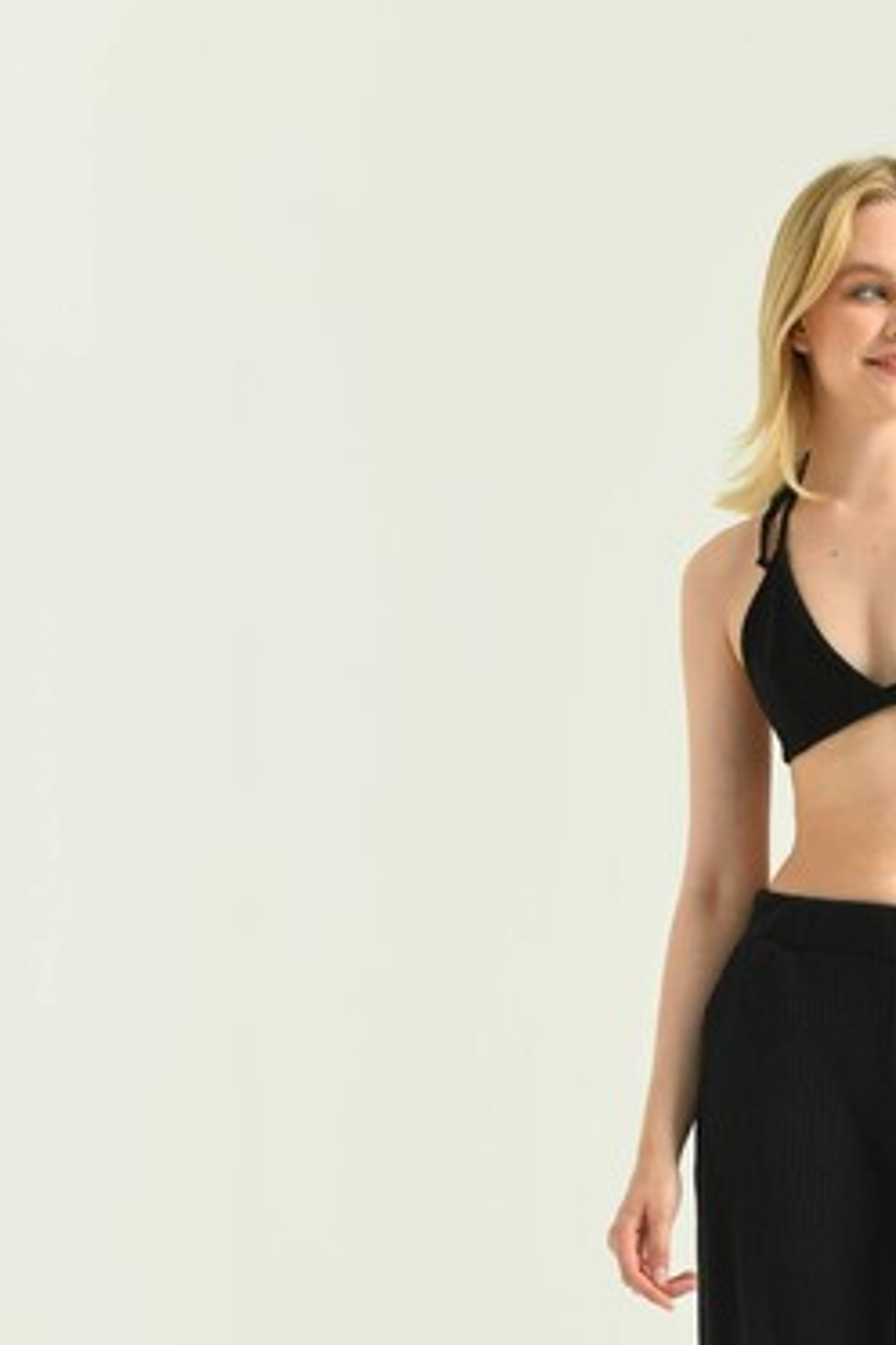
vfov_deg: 14.4
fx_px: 5264
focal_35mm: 141
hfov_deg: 9.7
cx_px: 759
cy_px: 1168
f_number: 5.6
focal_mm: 70
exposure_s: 1/160
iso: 125
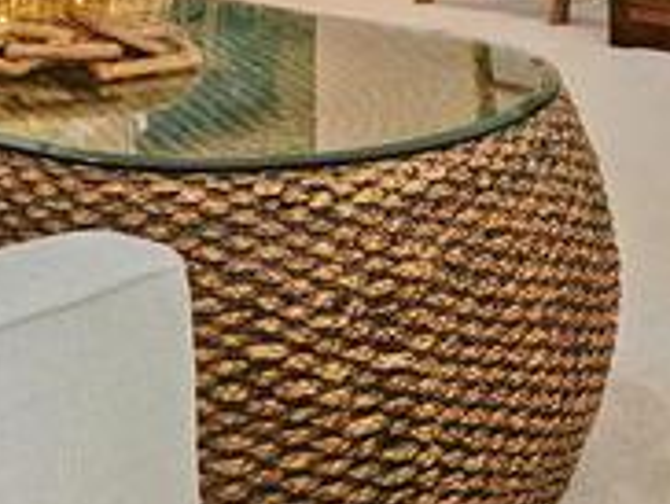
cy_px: -438
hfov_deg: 16.7
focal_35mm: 114
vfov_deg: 11.9
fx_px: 2209
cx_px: 736
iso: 400
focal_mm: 10
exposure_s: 1/30
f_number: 2.8
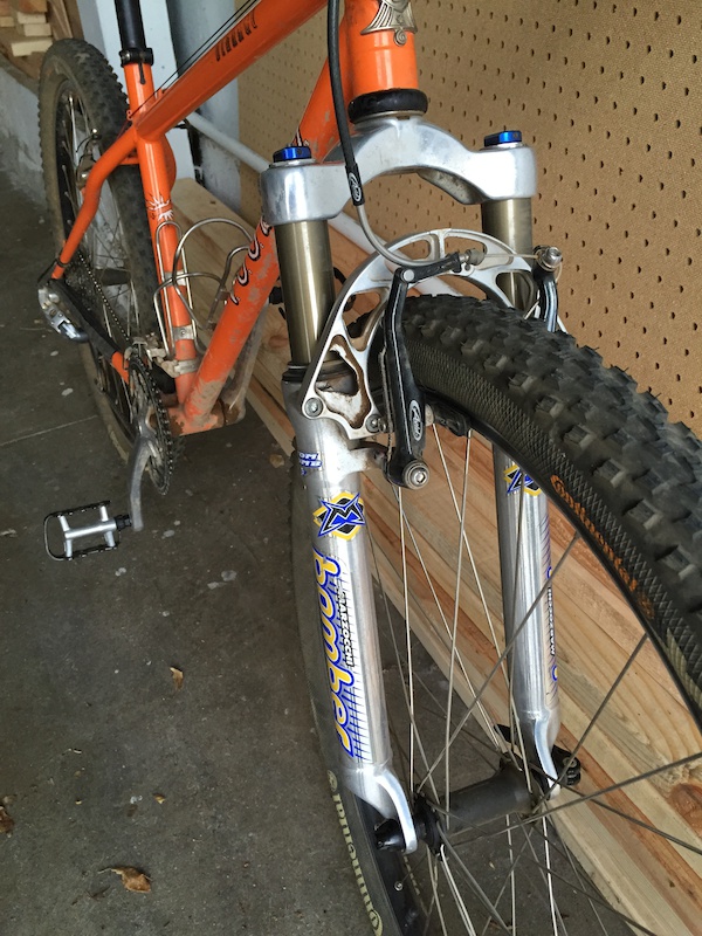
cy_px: 468
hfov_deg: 48.2
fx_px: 784
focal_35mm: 29
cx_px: 351
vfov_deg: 61.7
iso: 125
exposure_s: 1/30
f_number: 2.2
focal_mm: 4.15
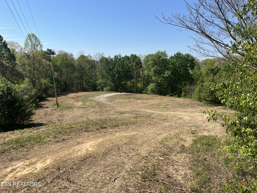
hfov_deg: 67.3
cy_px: 96
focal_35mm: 26
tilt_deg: -10.0
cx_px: 128
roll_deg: +0.2
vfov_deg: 53.1
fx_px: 193
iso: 50
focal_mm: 5.1
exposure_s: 1/3413
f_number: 1.6
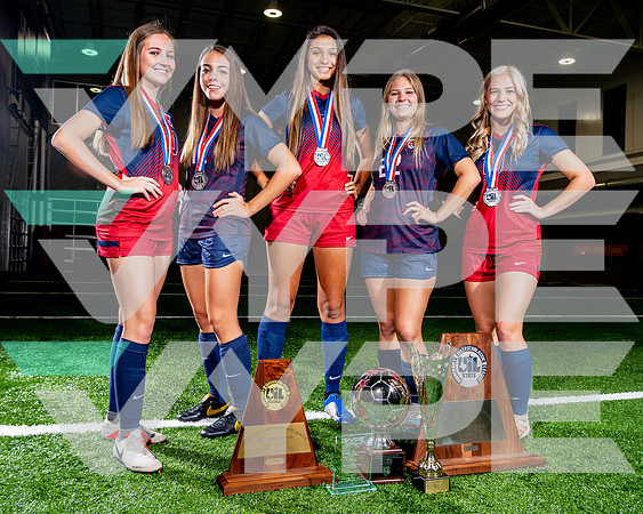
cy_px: 259
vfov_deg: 47.3
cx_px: 317
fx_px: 586
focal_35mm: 31
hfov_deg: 57.5
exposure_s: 1/125
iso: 100
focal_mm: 26
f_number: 5.6
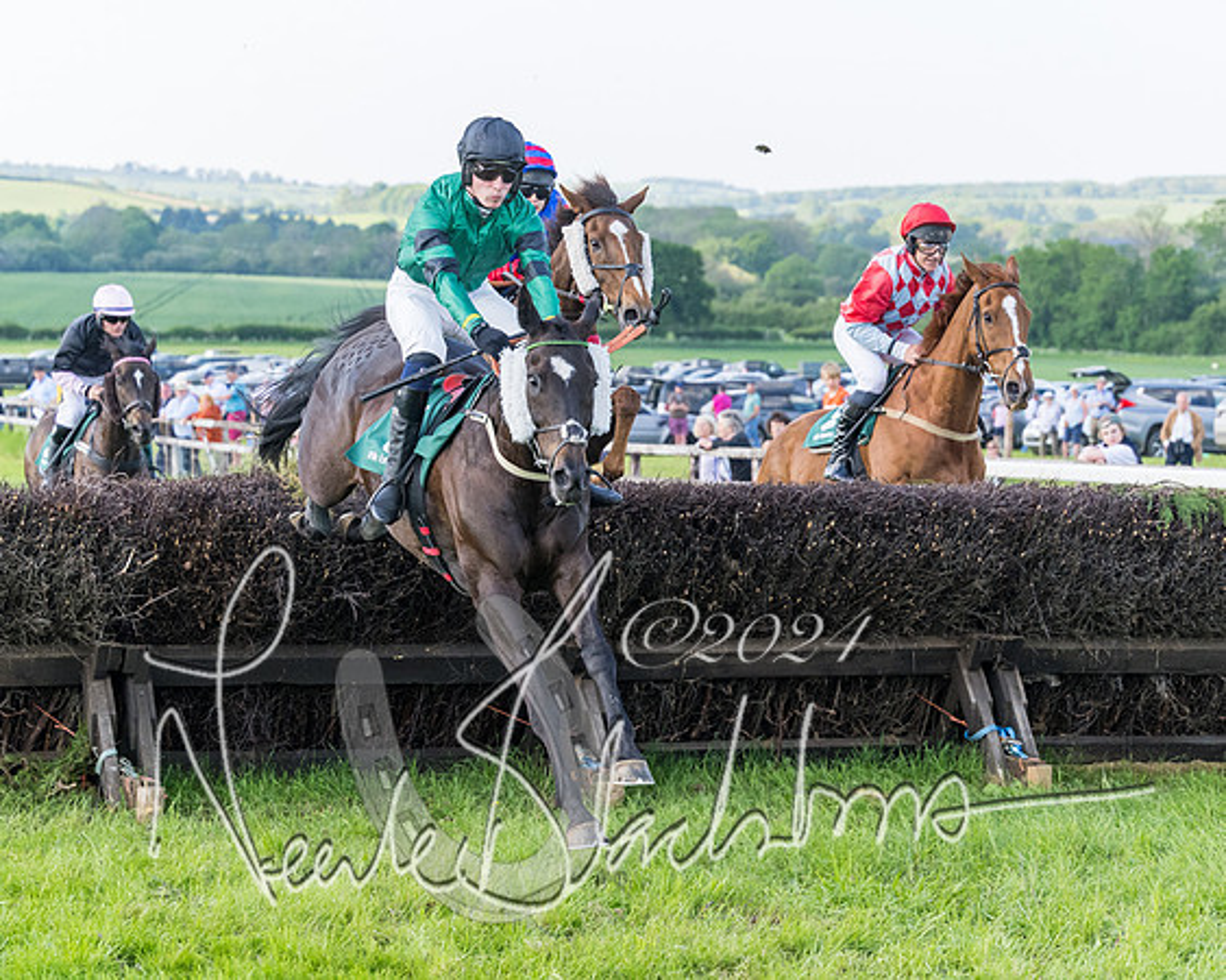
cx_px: 650
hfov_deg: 16.3
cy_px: 498
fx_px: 4276
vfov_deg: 13.1
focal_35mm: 118
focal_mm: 70
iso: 800
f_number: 4
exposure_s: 1/2500
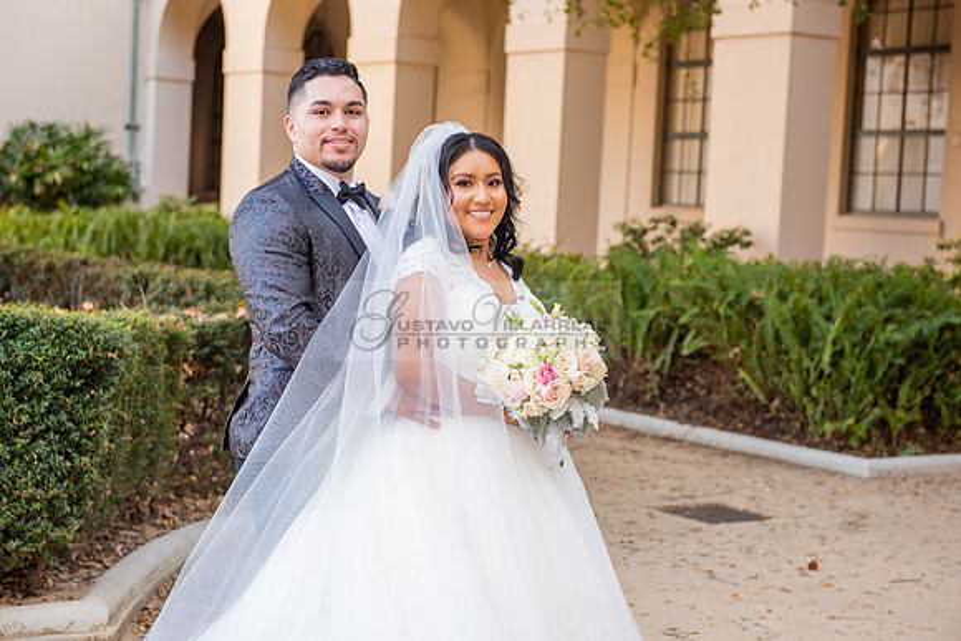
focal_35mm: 70
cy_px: 320
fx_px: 1869
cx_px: 480
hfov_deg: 28.8
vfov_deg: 19.5
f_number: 4.5
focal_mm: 70
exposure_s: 1/200
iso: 640
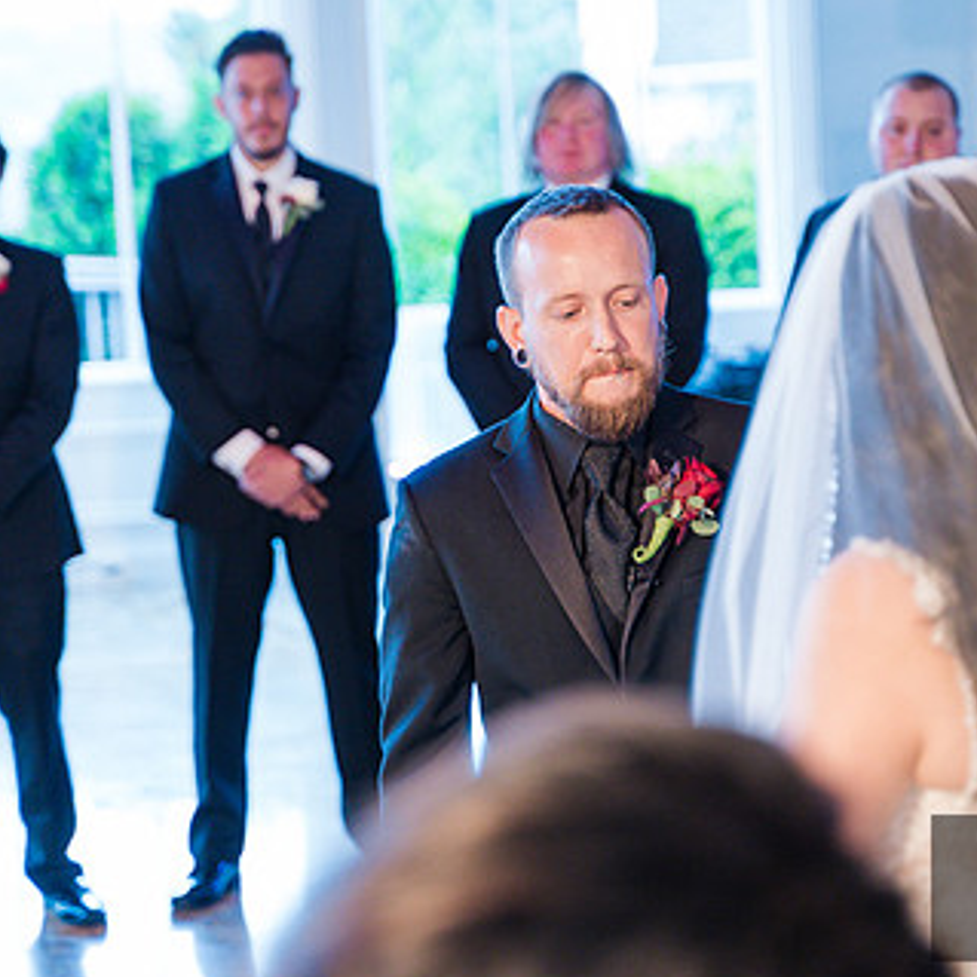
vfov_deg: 15.0
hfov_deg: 15.0
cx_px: 591
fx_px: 3704
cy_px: 415
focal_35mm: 116
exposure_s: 1/125
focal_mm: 75
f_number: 2.8
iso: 2000
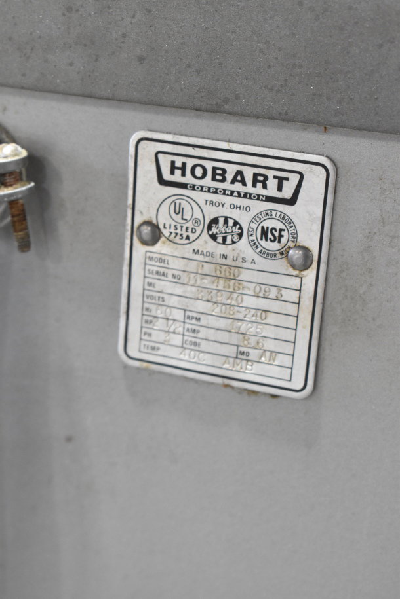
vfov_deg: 24.6
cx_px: 200
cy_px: 300
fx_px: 1375
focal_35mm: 82
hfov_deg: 16.6
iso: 2800
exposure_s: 1/100
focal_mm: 55
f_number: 5.6
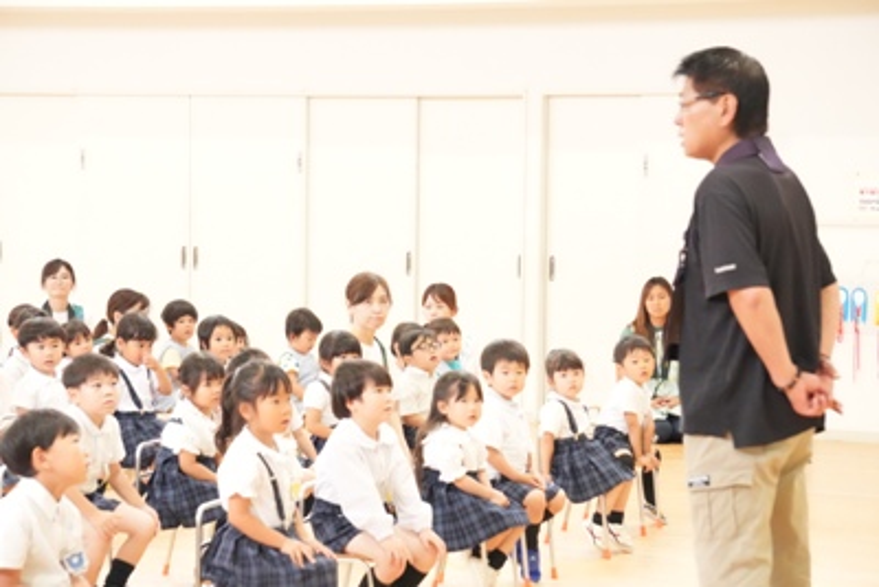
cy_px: 294
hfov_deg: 20.0
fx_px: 2491
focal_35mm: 102
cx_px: 440
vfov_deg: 13.4
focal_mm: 68
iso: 8000
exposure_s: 1/320
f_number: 6.3
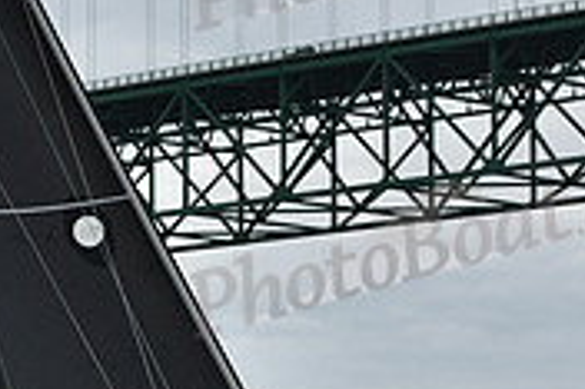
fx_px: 3750
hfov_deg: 8.9
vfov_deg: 5.9
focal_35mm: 231
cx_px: 20
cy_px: 470
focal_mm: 70
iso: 250
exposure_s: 1/800
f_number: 6.3
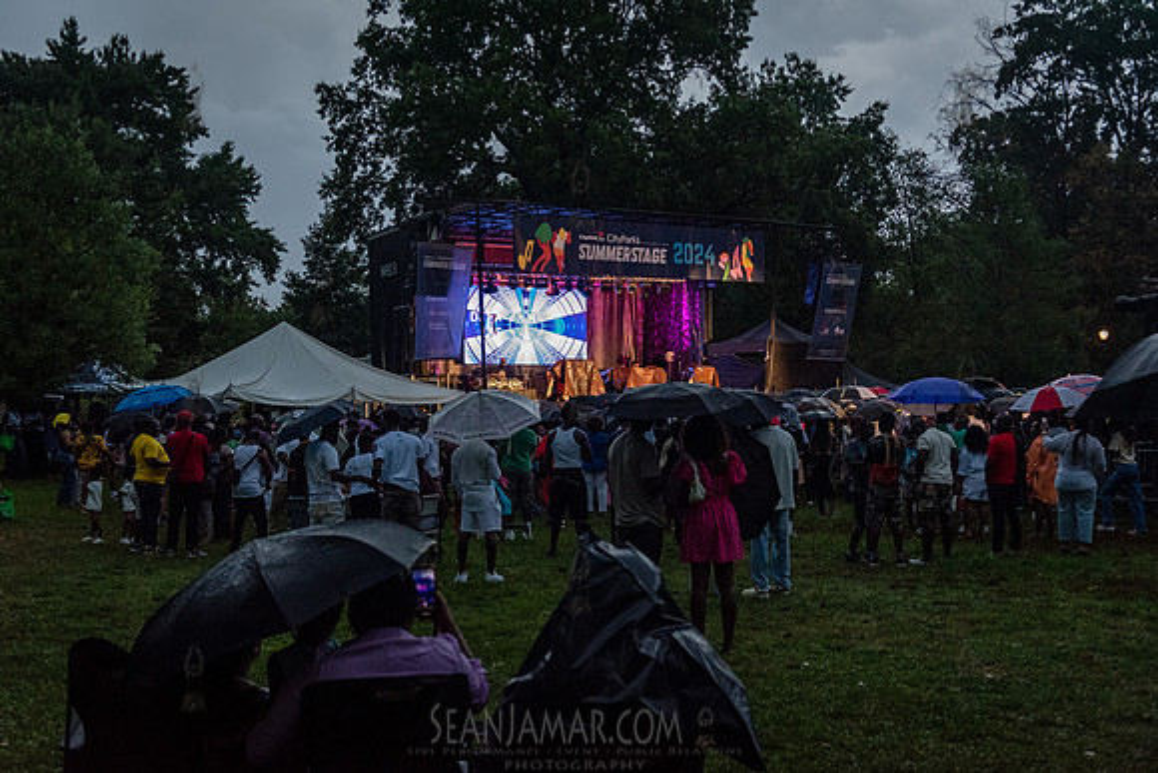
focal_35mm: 44
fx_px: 1421
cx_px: 579
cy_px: 386
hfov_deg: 44.3
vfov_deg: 30.4
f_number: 3.2
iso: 4000
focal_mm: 44
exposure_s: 1/500
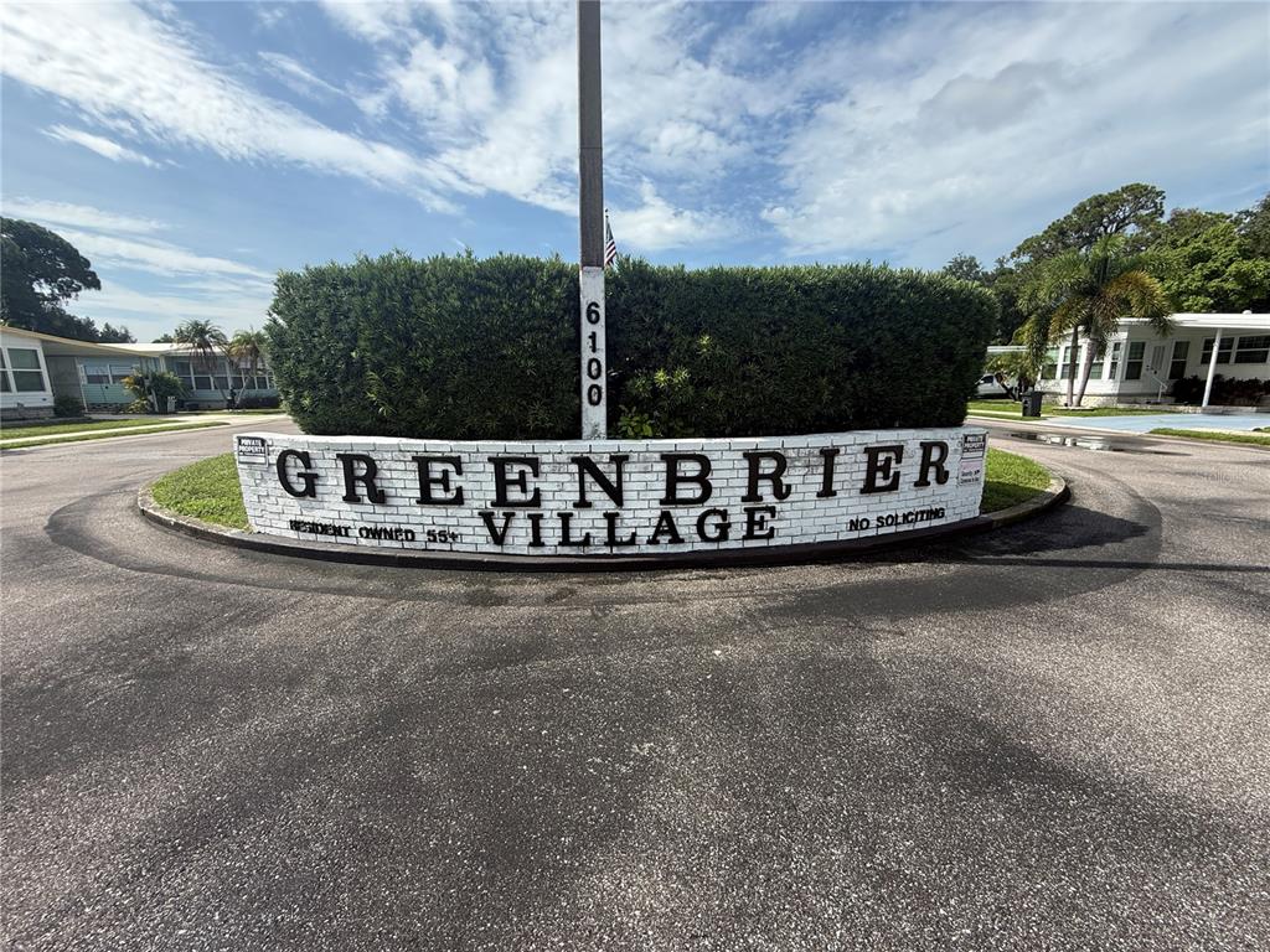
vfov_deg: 85.7
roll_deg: +0.5
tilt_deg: -10.4
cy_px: 476
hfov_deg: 102.1
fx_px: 514
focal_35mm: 14
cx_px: 635
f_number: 2.2
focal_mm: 2.22
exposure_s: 1/1167
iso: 50
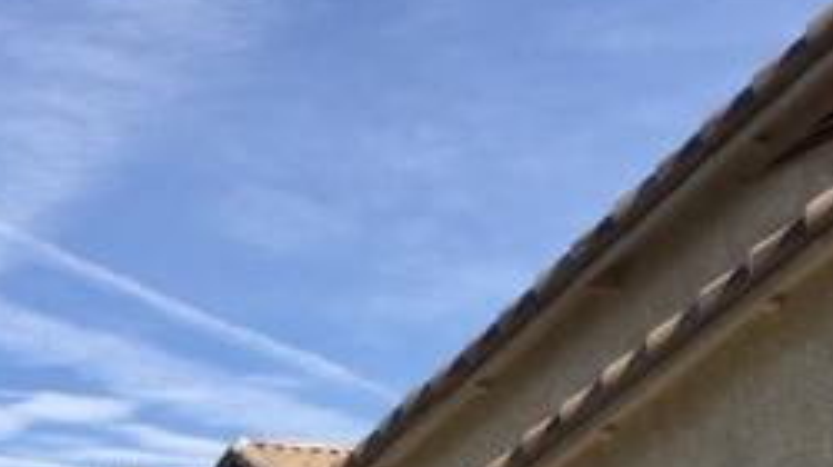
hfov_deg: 24.9
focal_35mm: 81
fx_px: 1787
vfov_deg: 13.6
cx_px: -20
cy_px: 777
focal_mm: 4.15
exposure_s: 1/2326
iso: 32
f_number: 2.2
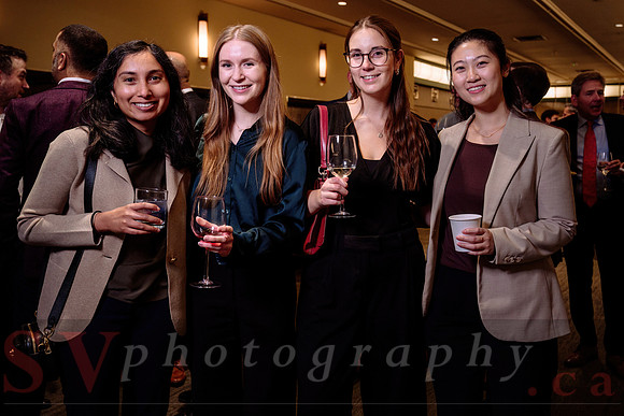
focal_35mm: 36
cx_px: 354
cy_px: 186
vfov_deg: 37.3
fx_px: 617
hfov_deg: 53.5
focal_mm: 31
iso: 800
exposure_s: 1/40
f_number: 4
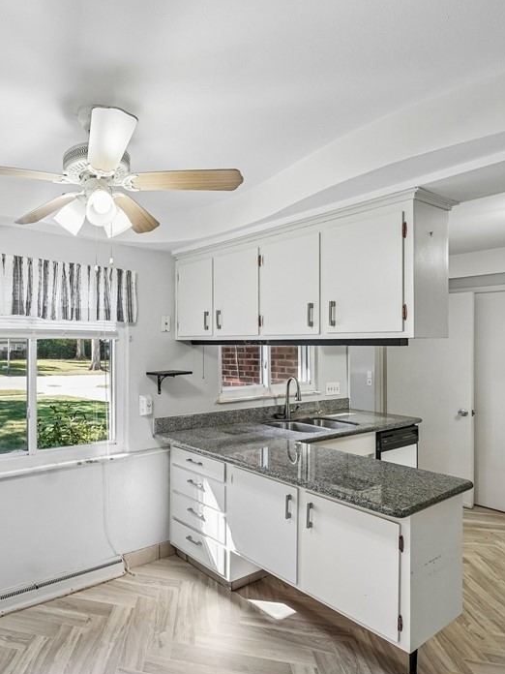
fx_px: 408
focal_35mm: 21
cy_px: 340
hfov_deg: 59.0
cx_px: 107
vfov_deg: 79.0
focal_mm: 14
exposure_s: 1/25
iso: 400
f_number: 8
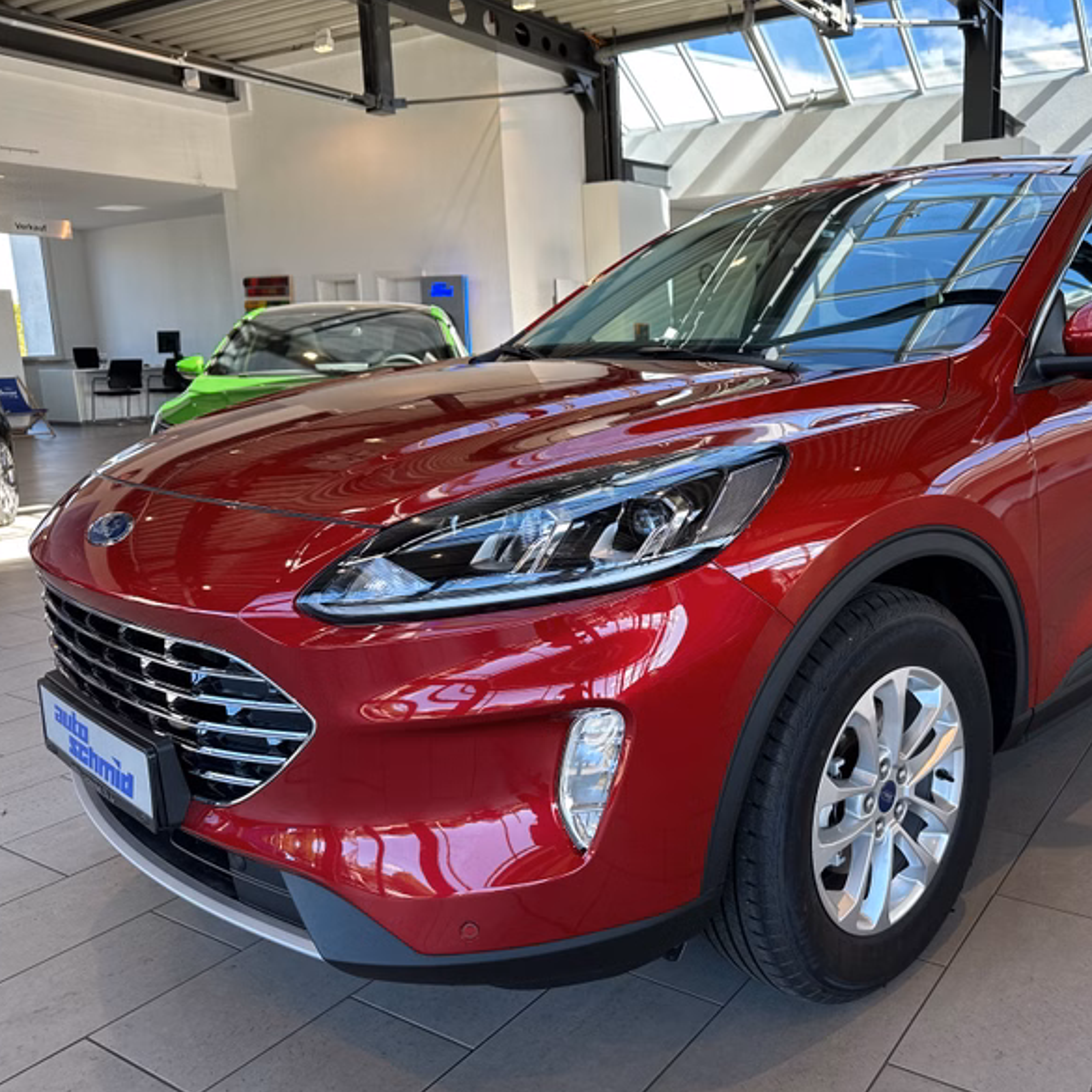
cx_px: 719
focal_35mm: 29
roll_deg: +1.1
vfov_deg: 55.6
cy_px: 551
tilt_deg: -11.7
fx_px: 1035
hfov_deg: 54.6
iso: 80
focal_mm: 6.86
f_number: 1.78
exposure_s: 1/168
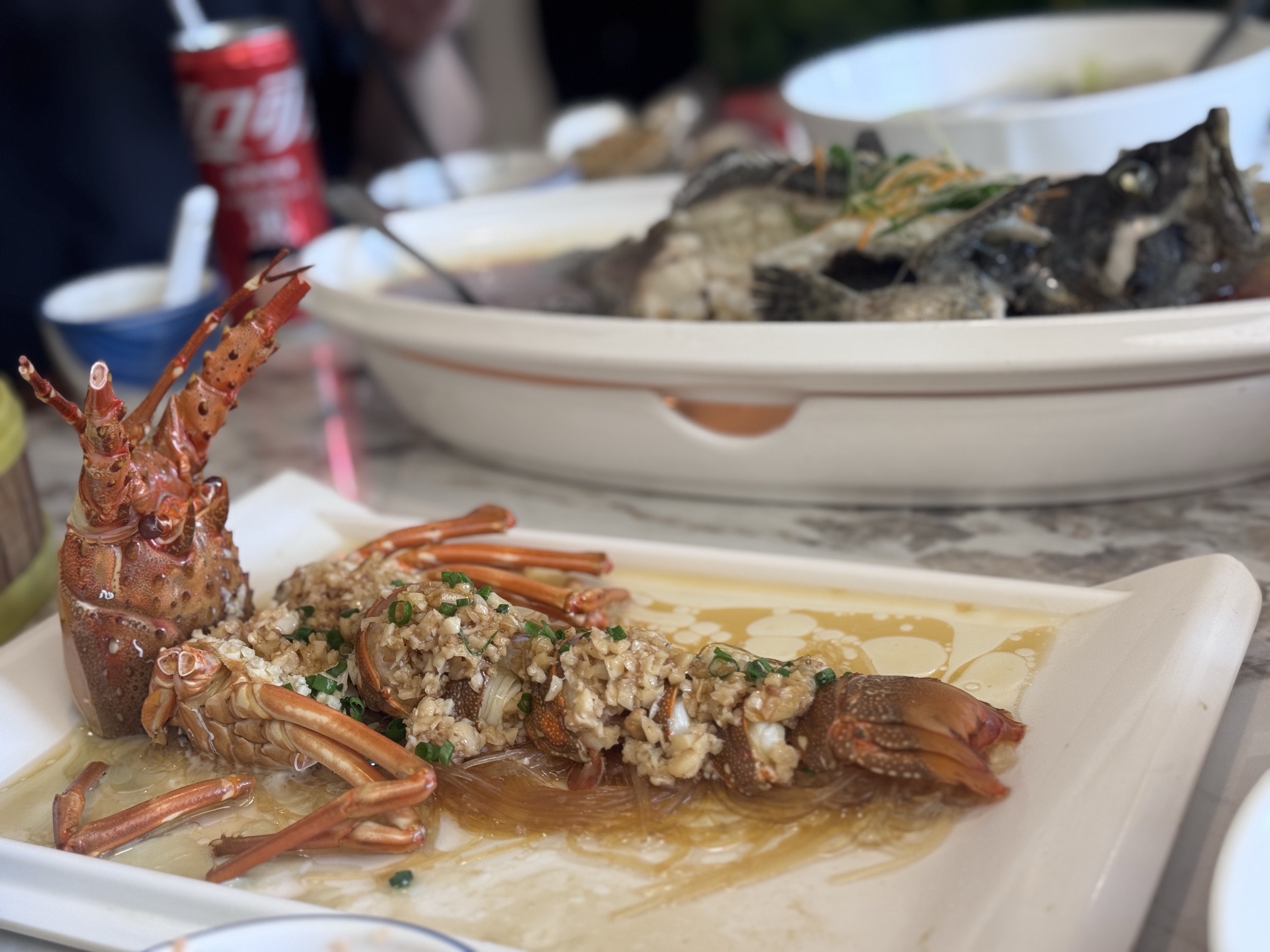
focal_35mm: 48
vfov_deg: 30.3
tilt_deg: -21.0
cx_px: 635
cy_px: 476
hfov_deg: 39.7
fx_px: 1761
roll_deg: +7.4
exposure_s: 1/50
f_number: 1.78
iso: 50
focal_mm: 6.76
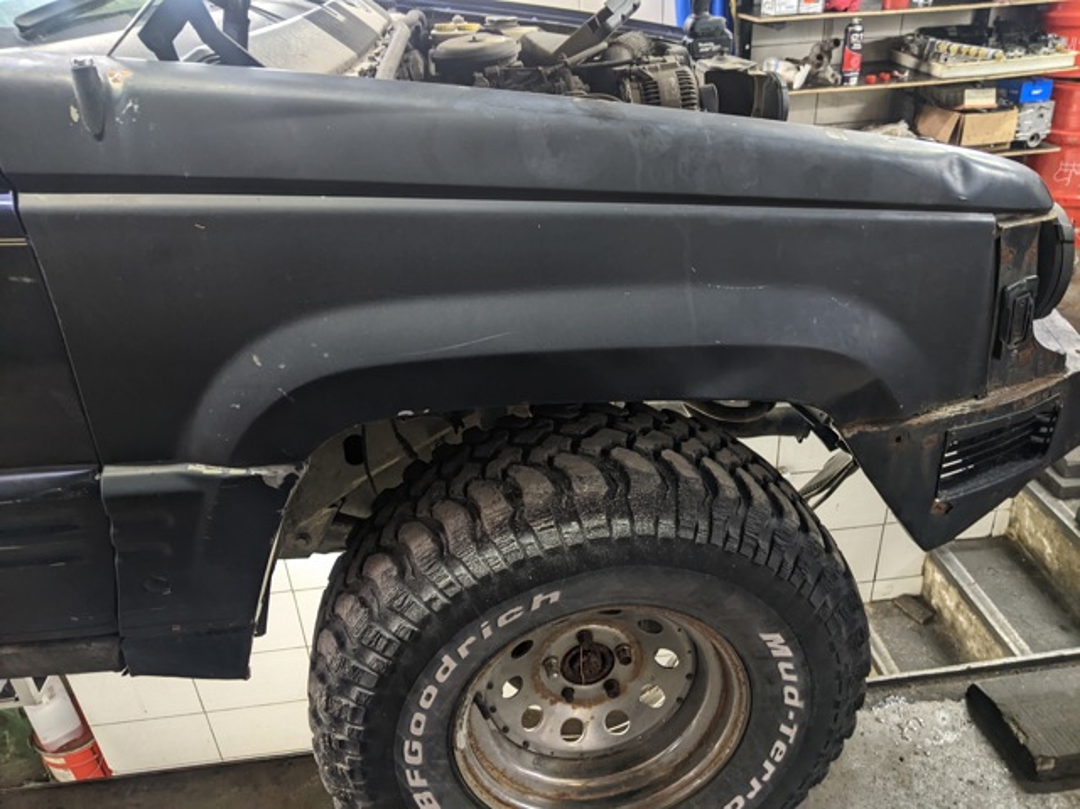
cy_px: 404
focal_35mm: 27
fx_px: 842
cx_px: 540
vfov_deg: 51.3
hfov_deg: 65.4
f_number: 1.8
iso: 146
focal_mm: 4.44
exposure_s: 1/25
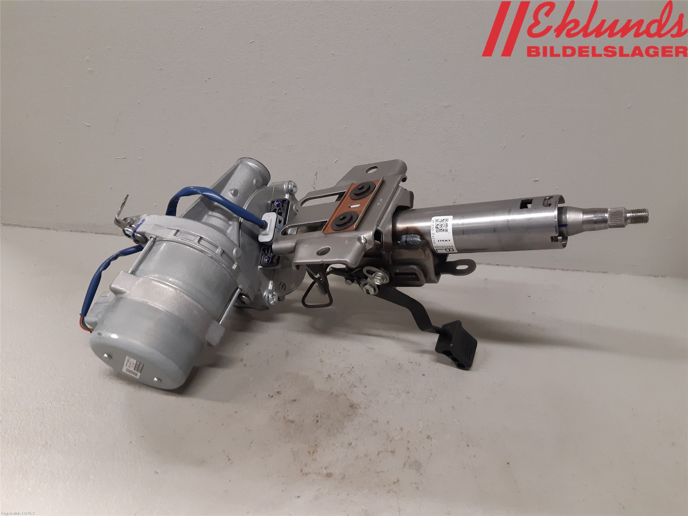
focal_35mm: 26
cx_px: 344
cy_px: 258
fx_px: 517
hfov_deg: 67.3
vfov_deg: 53.1
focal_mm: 3.93
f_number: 1.7
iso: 125
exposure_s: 1/50
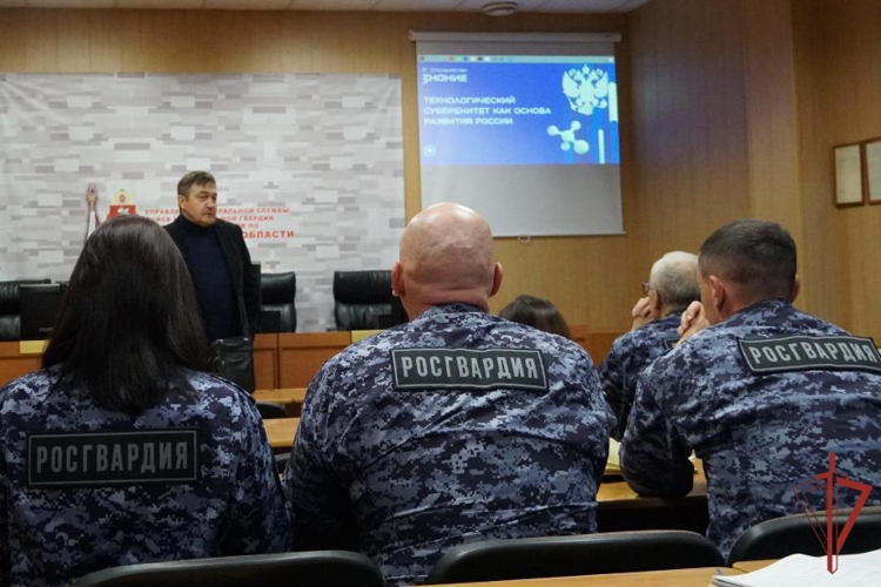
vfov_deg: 38.4
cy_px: 294
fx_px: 844
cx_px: 440
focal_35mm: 34
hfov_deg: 55.1
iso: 6400
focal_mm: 23
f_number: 4
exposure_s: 1/160
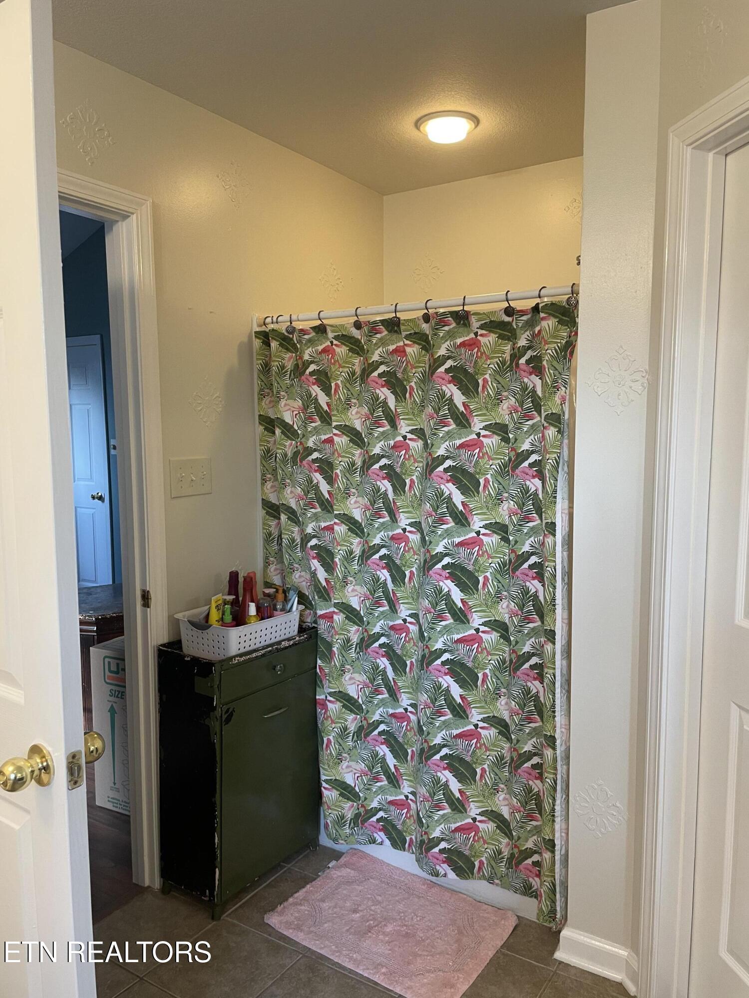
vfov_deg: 67.3
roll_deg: +0.7
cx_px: 374
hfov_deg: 53.1
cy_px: 499
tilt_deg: -4.6
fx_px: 750
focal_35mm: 26
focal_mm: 4.2
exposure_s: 1/60
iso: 100
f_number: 1.6
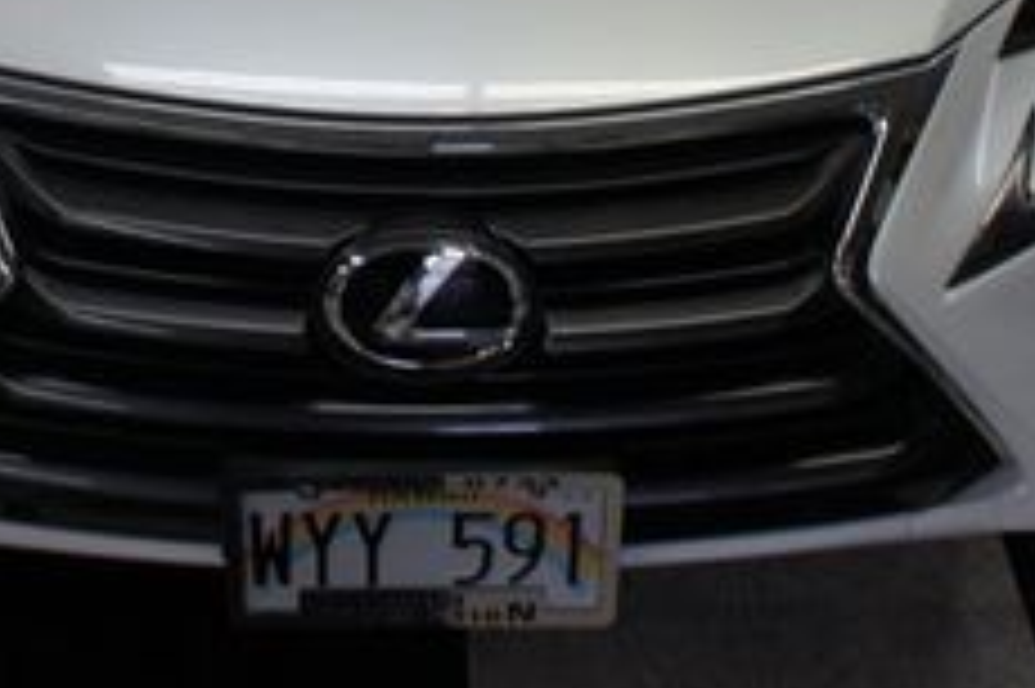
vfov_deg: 17.1
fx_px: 2155
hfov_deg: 26.9
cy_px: -189
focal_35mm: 75
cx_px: 356
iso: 200
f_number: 5
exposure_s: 1/60
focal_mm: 18
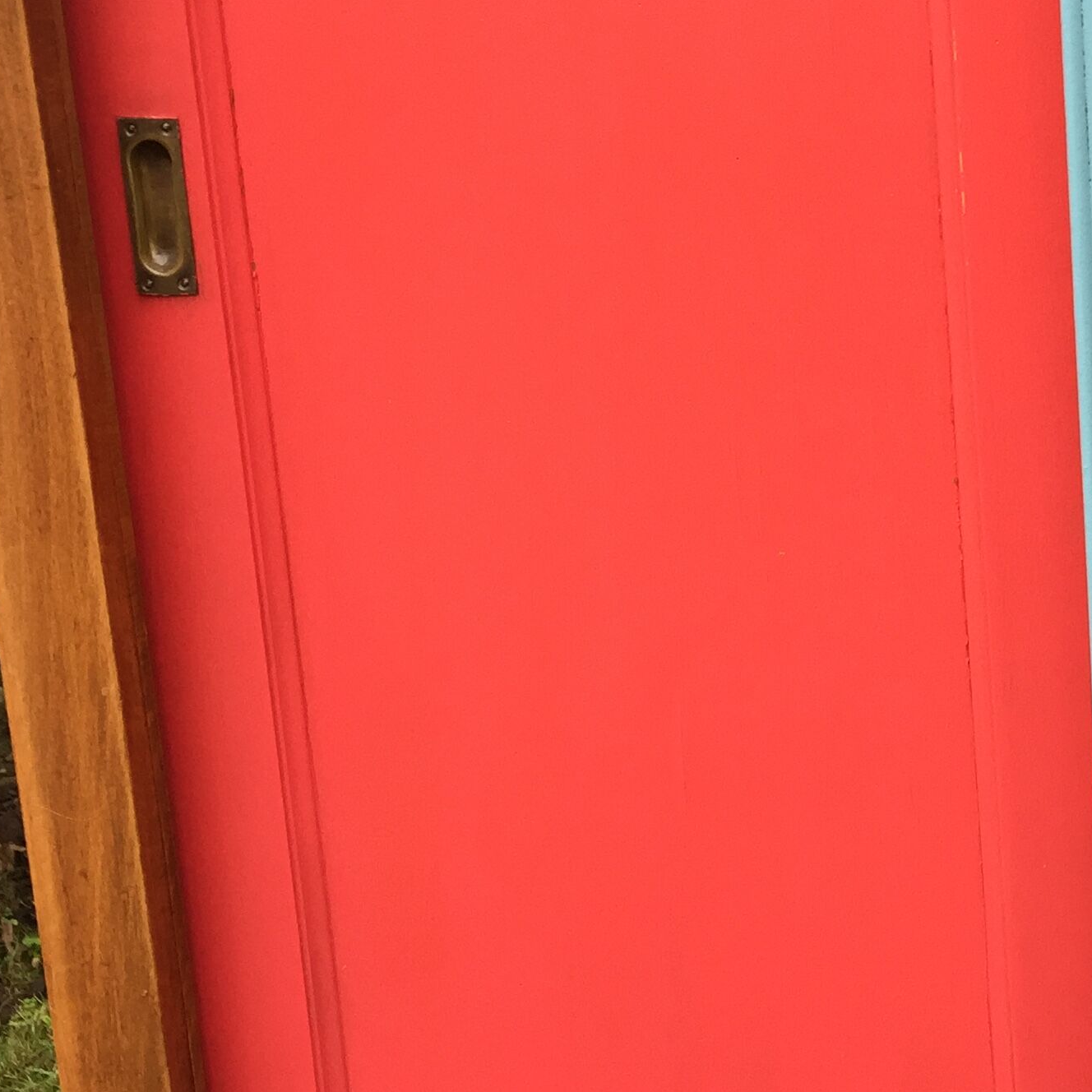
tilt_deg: -9.4
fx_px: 2248
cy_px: 317
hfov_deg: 25.6
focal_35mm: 63
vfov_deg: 27.0
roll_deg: +0.8
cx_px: 1149
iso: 50
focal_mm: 4.15
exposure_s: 1/120
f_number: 2.2
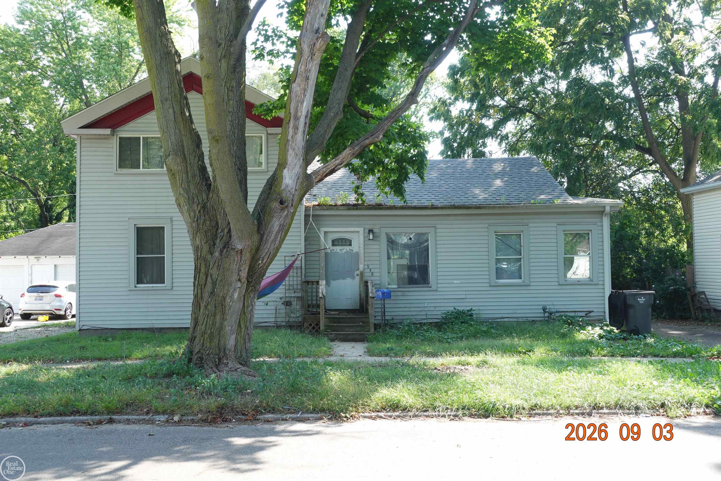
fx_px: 701
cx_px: 360
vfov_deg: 37.9
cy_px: 240
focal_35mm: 35
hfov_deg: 54.4
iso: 125
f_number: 5
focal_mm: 13.4
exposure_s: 1/80
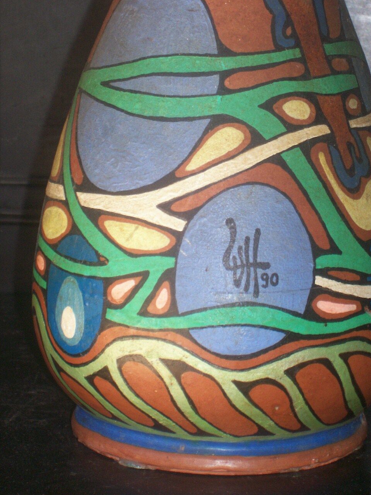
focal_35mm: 133
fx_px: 1901
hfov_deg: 11.1
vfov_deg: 14.8
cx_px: 229
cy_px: 178
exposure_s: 1/89.8
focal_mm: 16.8
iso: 80
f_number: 4.6
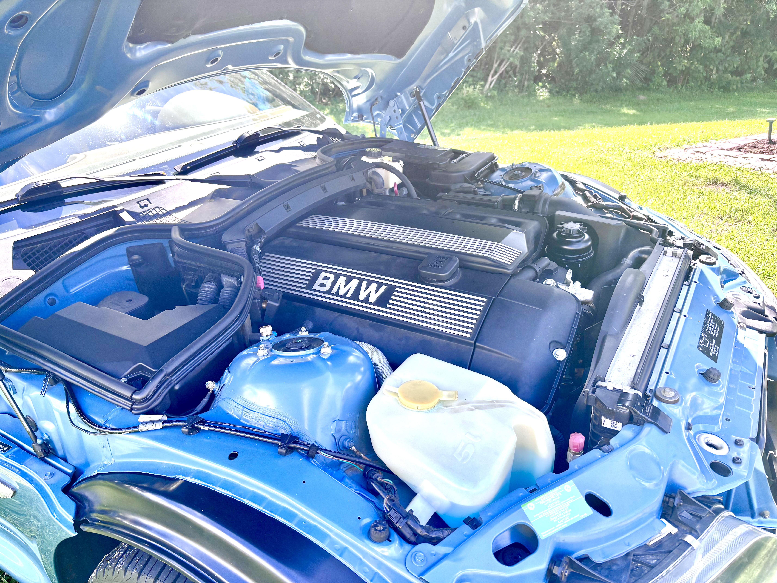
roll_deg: -1.7
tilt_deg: -26.1
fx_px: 584
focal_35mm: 26
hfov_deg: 67.3
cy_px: 292
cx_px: 388
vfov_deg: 53.1
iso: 50
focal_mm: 5.96
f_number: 1.6
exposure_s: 1/539
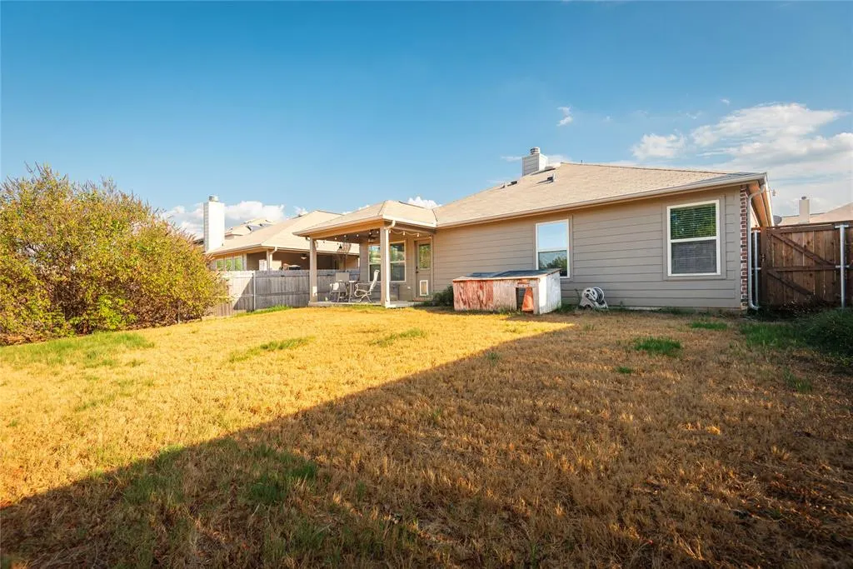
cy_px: 284
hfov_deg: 96.7
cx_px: 426
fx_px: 379
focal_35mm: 16
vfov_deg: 73.8
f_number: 7.1
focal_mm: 16
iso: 100
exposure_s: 1/200
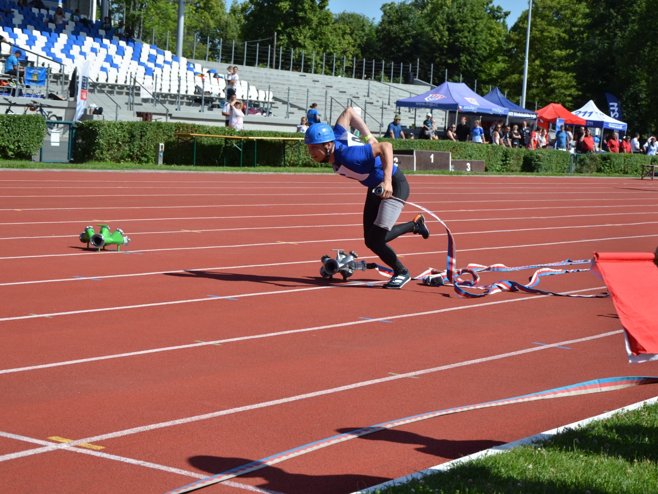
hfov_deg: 24.7
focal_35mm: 79
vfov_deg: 18.7
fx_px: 1502
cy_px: 245
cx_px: 358
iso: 200
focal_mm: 48
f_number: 6.3
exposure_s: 1/1250
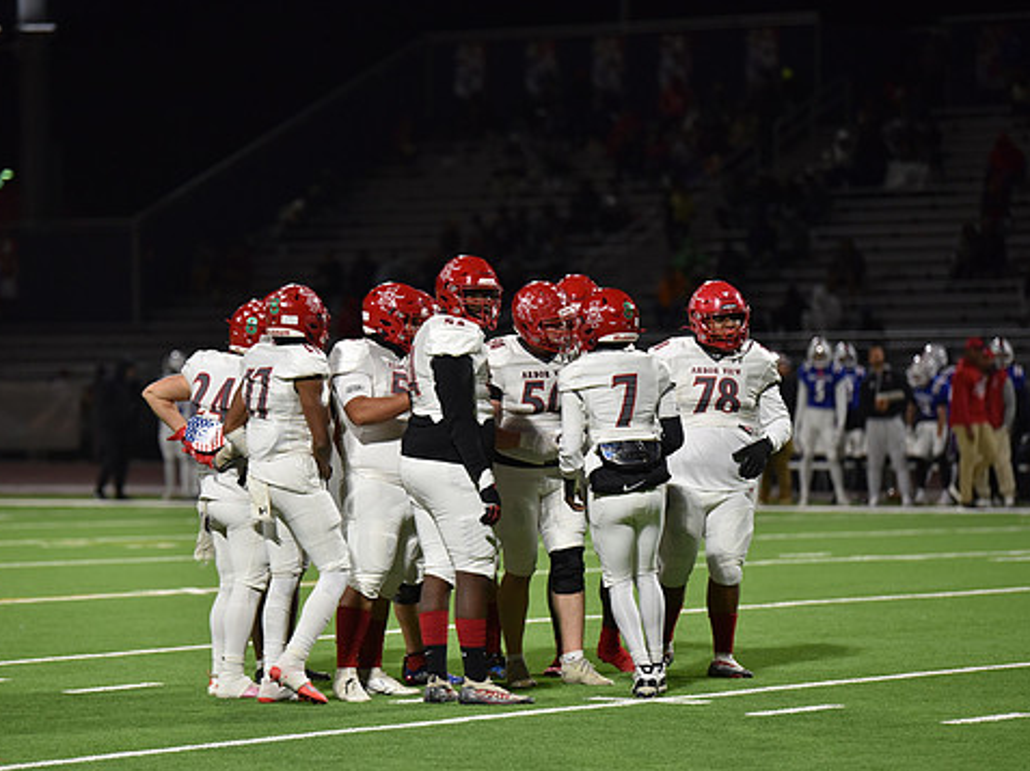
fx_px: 5917
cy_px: 396
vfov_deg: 7.5
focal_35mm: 199
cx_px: 473
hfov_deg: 9.9
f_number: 2.8
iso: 1800
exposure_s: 1/500
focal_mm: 170
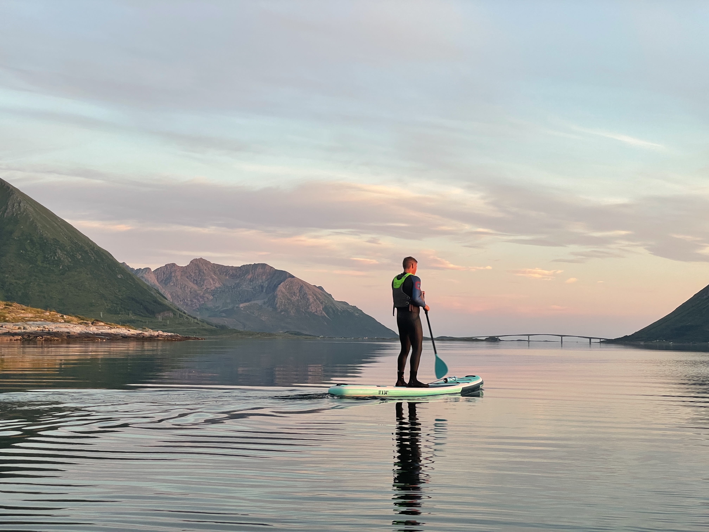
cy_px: 266
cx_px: 354
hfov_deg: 36.8
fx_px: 1065
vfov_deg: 28.0
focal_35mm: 52
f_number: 2
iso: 50
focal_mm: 6
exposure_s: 1/122
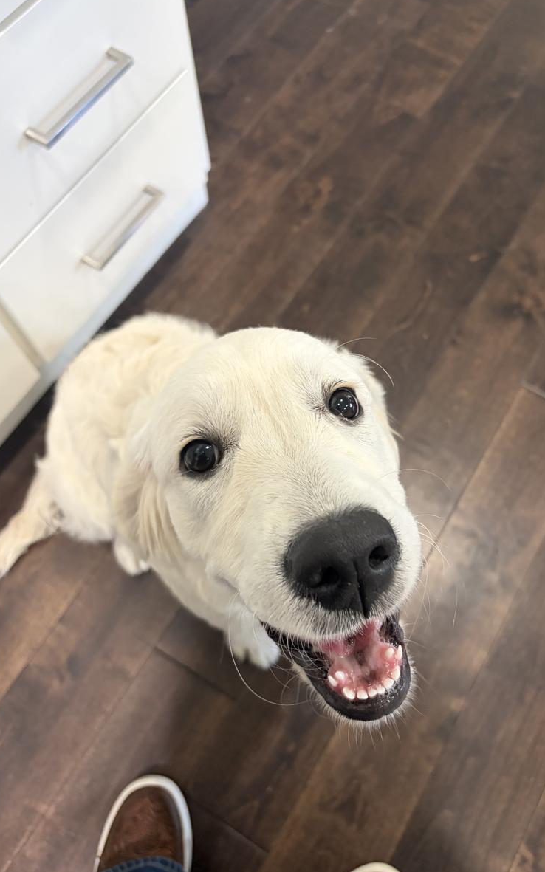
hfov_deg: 44.4
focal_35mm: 28
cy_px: 433
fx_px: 665
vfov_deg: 66.5
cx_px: 313
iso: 320
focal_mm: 5.96
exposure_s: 1/60
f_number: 1.6
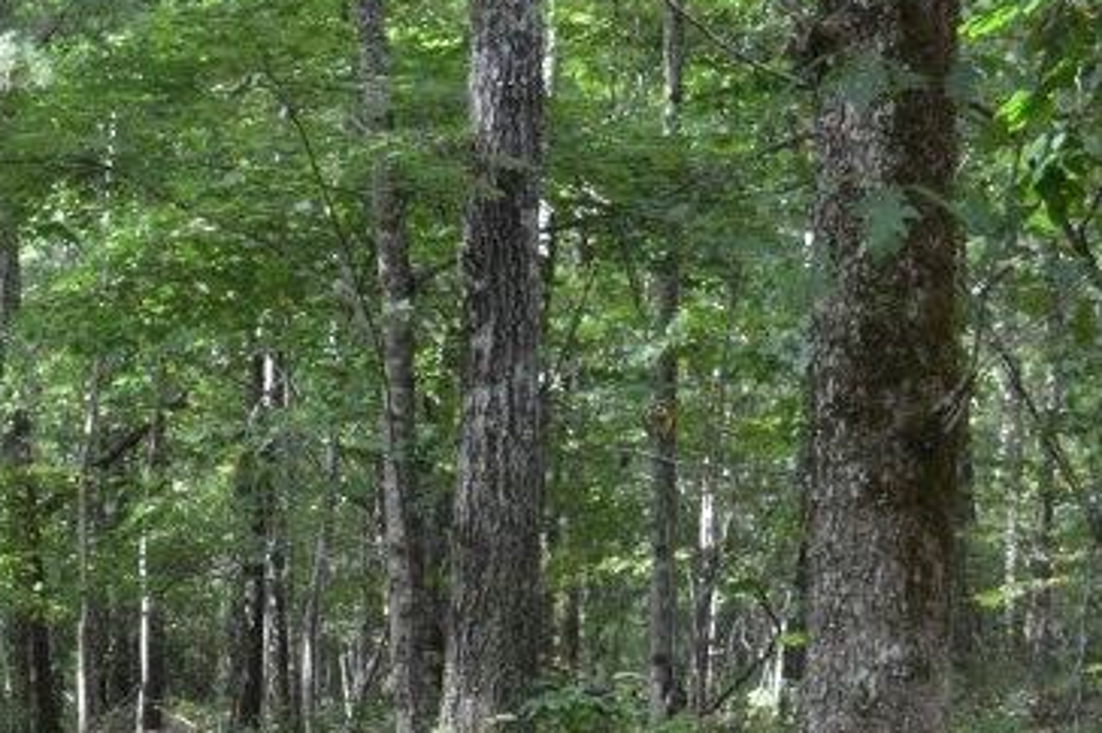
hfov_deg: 14.8
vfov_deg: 10.1
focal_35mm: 135
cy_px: 601
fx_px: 4129
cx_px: -145
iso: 400
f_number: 5
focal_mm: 32
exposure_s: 1/100
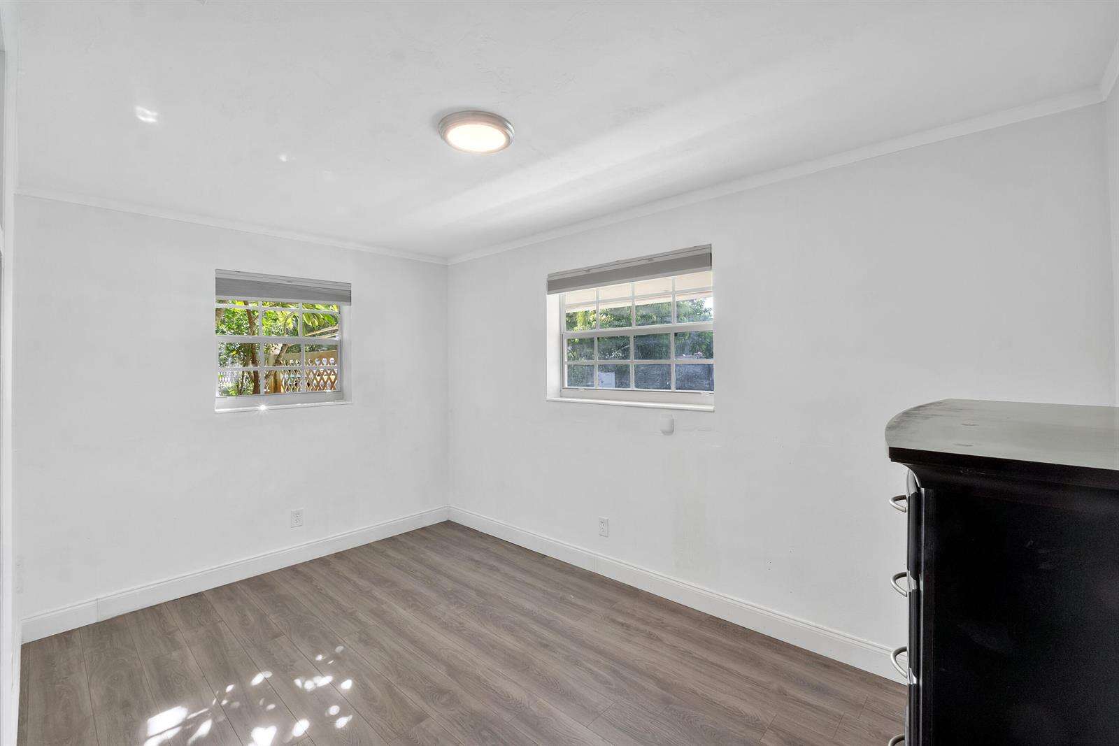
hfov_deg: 100.4
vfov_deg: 77.3
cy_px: 373
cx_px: 560
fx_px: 466
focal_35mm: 15
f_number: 11
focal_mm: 10
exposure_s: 1/10
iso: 160
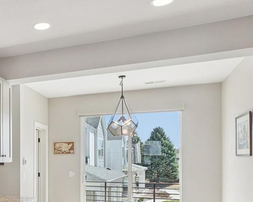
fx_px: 299
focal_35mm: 40
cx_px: -17
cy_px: 173
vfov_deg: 35.6
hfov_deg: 38.8
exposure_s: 1/30
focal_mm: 12
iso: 400
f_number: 8
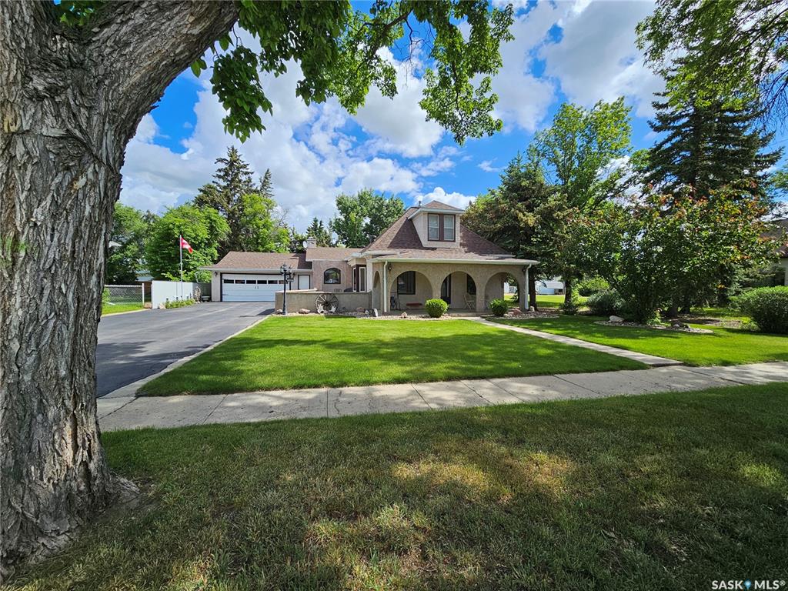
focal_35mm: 13
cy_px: 296
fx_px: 296
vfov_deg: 89.9
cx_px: 394
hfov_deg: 106.2
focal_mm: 2.2
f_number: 2.2
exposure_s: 1/1819
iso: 50
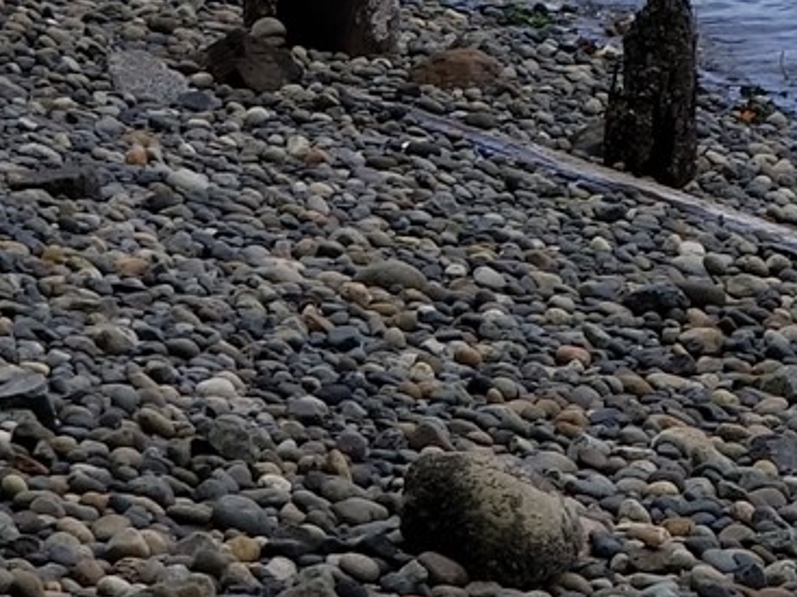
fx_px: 5225
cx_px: 869
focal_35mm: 227
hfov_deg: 8.7
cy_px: -541
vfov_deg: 6.4
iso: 25
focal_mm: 6
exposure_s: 1/754
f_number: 2.4
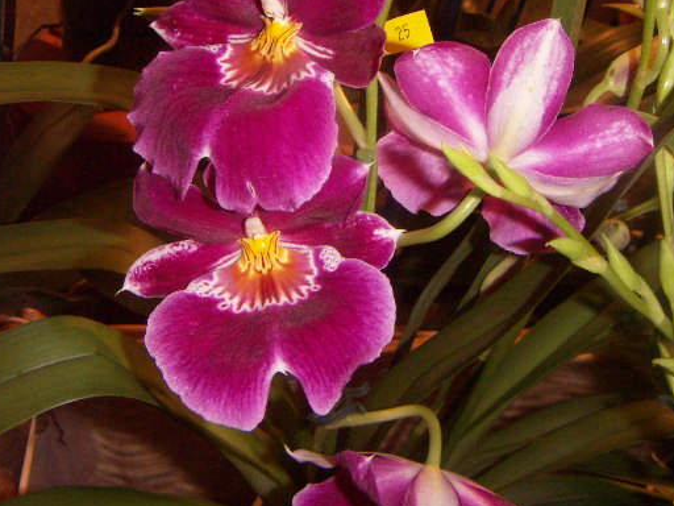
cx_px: 346
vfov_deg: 32.1
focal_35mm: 45
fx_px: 876
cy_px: 219
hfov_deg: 42.1
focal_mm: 4.7
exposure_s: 1/50
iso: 200
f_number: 6.7
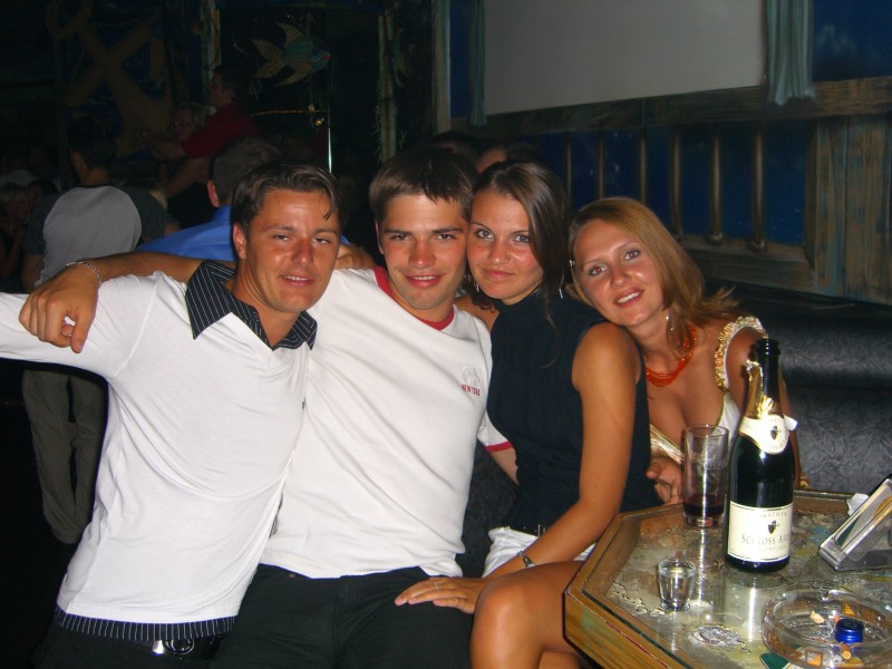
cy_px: 334
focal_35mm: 38
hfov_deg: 49.0
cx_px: 446
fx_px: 979
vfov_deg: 37.7
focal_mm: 7.9
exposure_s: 1/60
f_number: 2.8
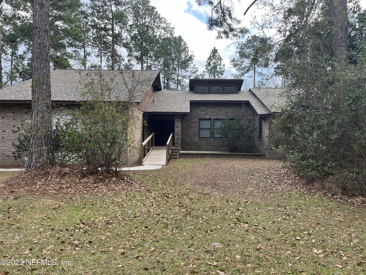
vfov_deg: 53.1
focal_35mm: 26
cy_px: 138
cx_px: 183
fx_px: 275
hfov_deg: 67.3
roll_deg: +0.2
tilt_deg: +0.0
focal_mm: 5.1
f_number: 1.6
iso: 50
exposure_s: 1/275
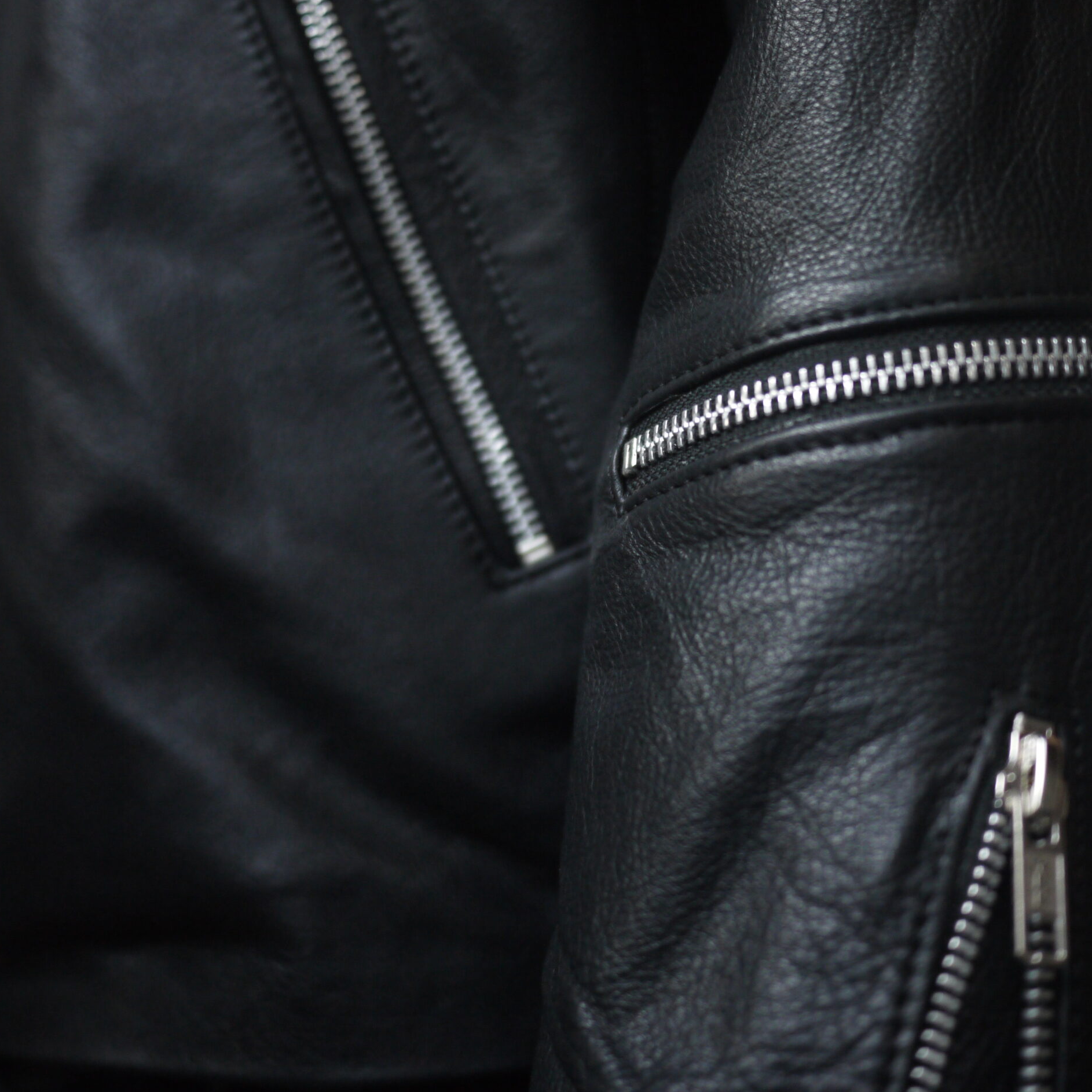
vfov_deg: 35.4
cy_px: 541
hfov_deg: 35.3
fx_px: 1713
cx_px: 613
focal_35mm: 48
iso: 400
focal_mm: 20
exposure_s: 1/200
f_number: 1.7
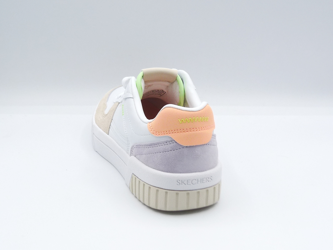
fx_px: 481
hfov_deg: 38.2
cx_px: 166
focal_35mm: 50
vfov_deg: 29.1
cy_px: 125
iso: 100
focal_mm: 4.9
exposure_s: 1/200
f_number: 4.5
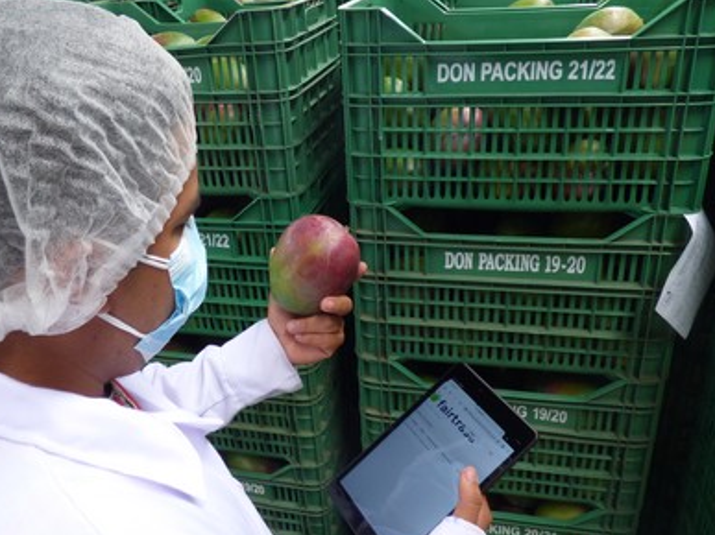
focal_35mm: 31
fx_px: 640
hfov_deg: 58.3
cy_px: 260
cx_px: 323
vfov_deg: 45.4
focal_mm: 3.58
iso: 125
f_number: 2.8
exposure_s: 1/60
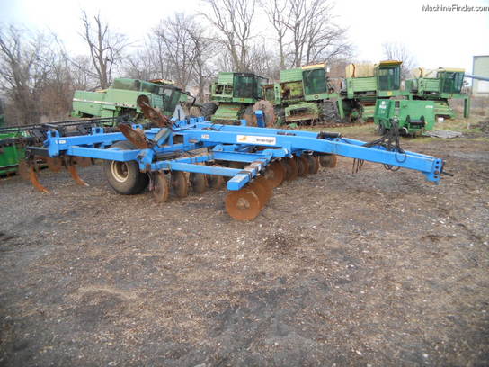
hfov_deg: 56.8
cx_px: 244
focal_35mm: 32
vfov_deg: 44.2
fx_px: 452
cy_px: 184
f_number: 3.6
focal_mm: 5.8
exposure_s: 1/40
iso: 80
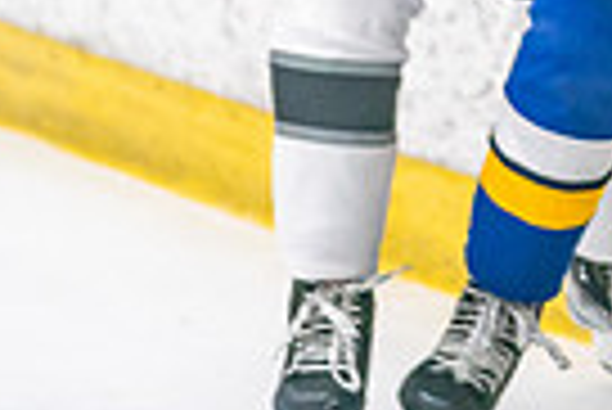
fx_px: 8883
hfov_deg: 3.9
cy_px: -534
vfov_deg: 2.6
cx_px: 726
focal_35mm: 522
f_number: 2.8
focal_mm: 105
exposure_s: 1/1250
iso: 3200
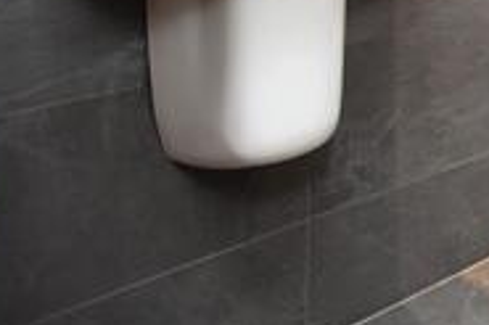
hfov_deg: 24.4
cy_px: -194
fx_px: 706
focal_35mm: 52
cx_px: 811
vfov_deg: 21.0
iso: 1600
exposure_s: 1/60
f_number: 3.5
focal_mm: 10
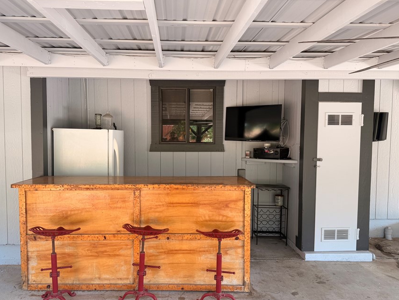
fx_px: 334
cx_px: 186
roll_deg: +0.4
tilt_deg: -3.9
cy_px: 164
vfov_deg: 48.2
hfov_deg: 61.6
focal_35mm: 29
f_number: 1.78
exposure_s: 1/121
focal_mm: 6.76
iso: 64
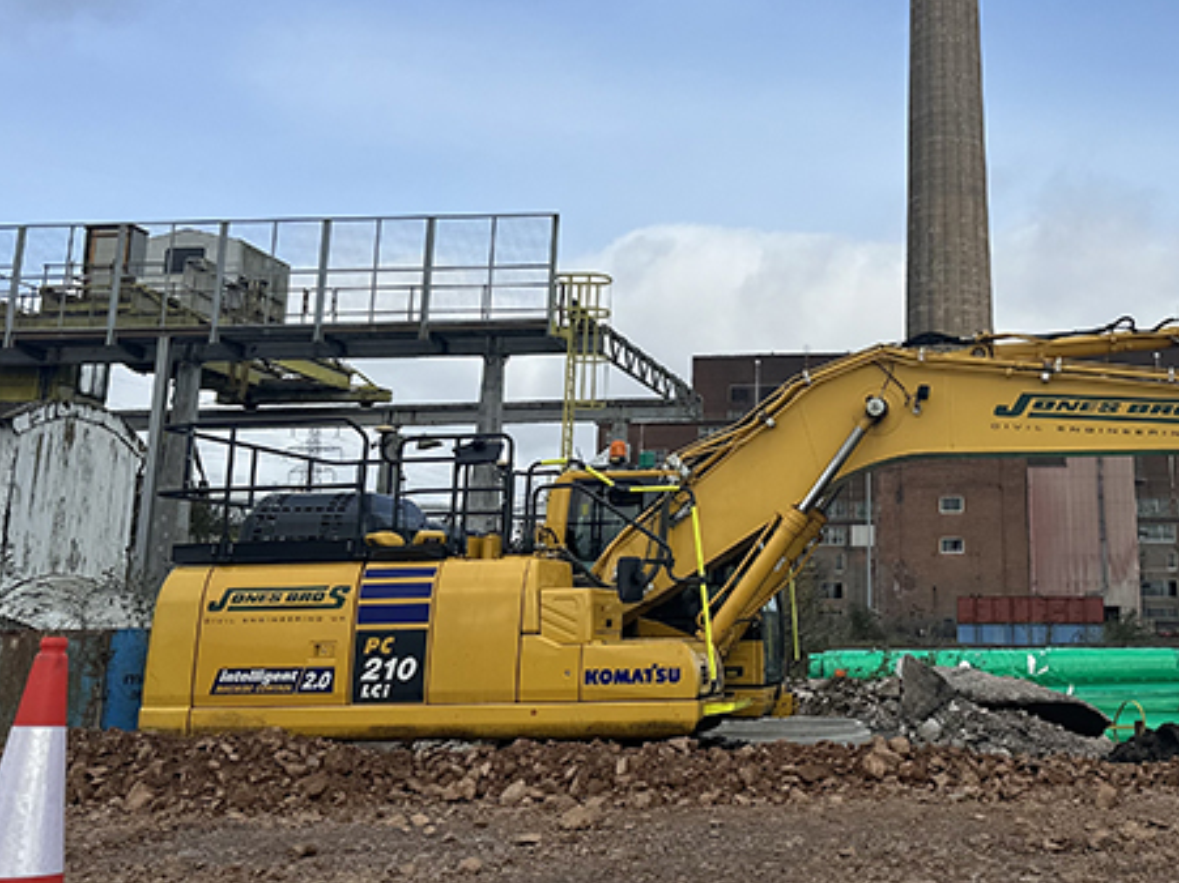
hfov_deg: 44.0
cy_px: 269
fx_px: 1396
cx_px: 912
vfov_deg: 34.7
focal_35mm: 41
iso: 80
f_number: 1.78
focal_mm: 6.86
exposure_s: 1/6623
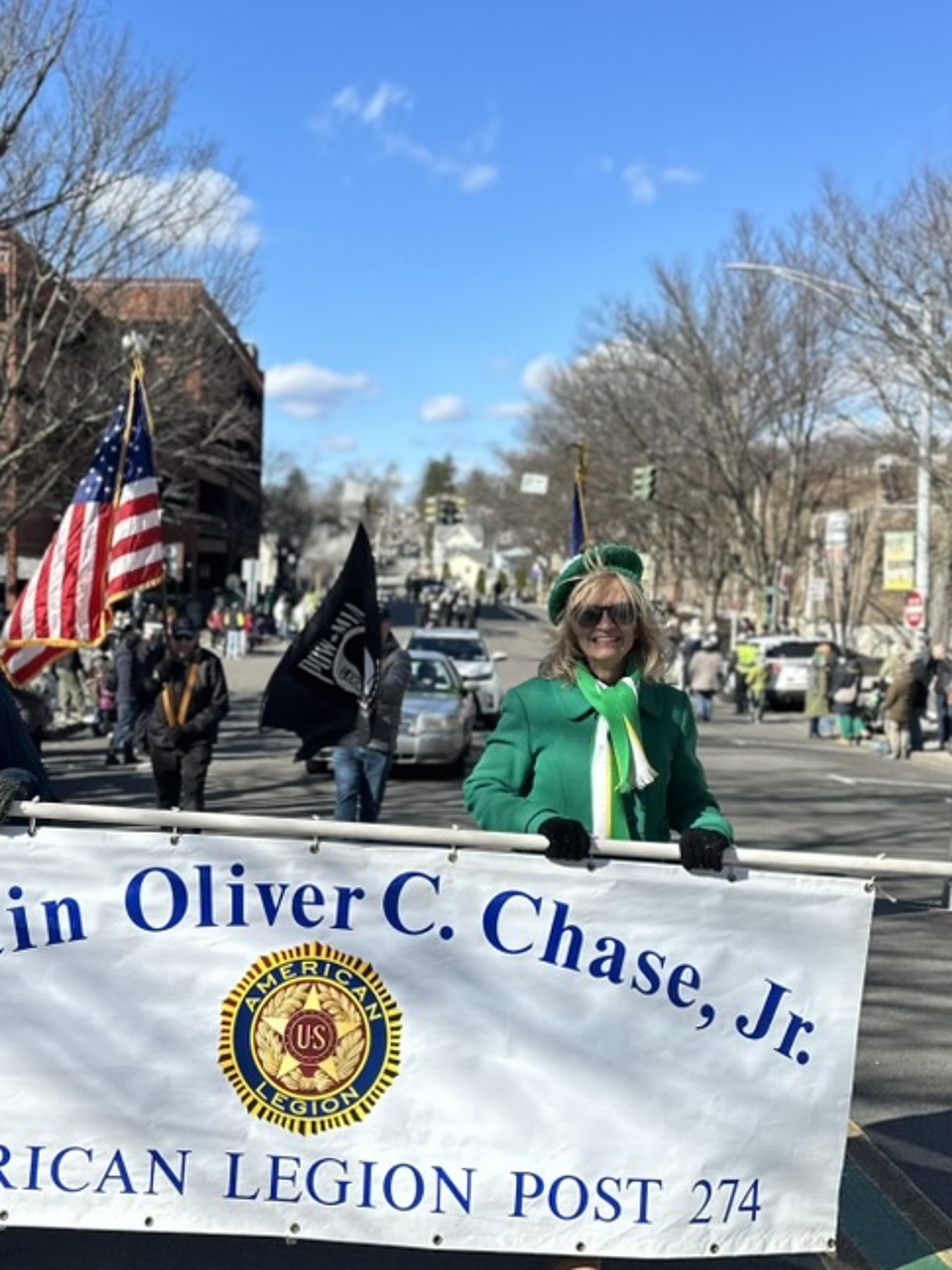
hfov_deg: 37.0
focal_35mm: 38
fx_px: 1394
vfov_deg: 48.9
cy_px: 679
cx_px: 271
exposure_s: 1/3717
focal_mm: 6.86
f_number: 1.78
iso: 80
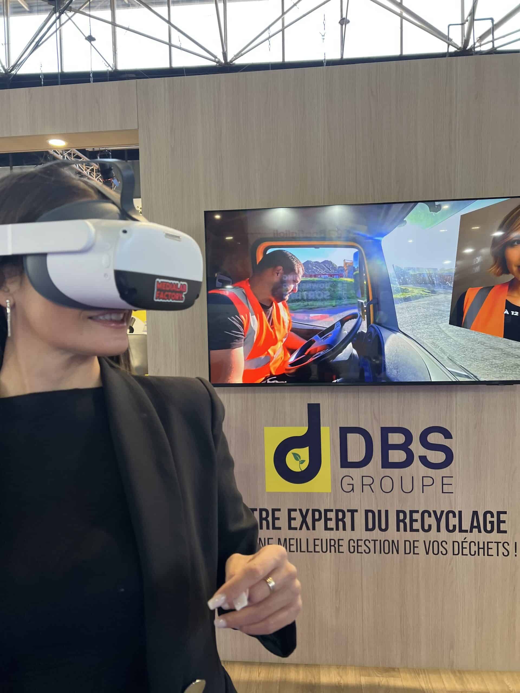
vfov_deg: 67.3
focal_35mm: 26
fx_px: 521
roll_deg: +1.3
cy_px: 346
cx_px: 260
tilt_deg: +0.0
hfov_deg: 53.1
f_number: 1.5
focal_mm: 5.7
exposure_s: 1/100
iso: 80
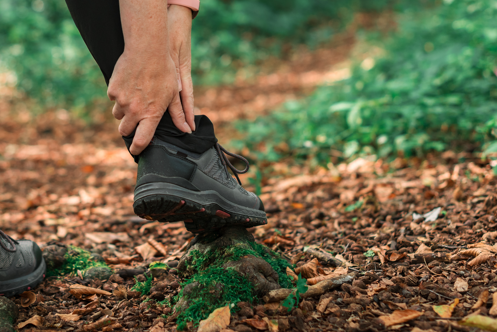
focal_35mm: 92
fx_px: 1270
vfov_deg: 14.8
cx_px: 165
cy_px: 73
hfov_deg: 22.1
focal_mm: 50
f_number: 2.5
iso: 160
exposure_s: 1/200
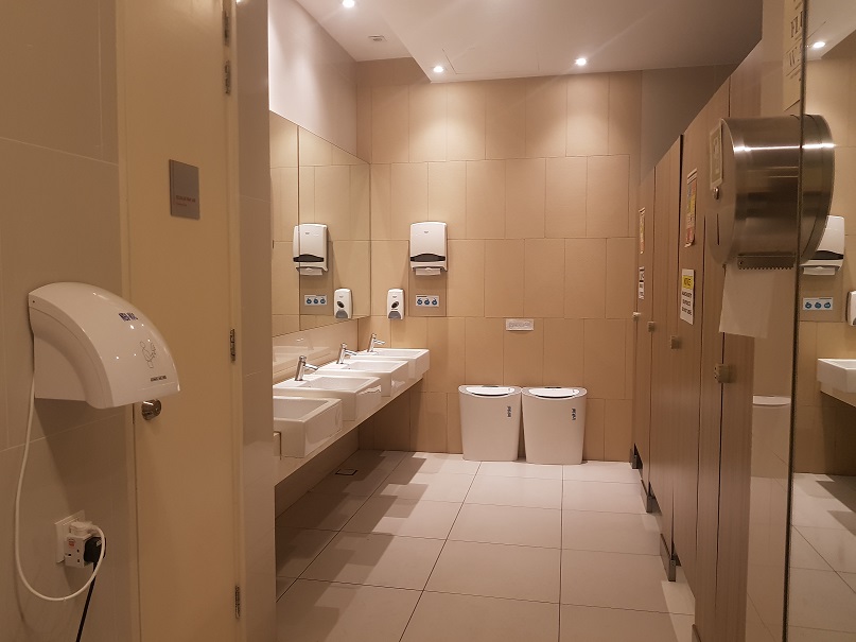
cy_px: 321
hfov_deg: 67.3
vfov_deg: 53.1
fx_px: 643
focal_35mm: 26
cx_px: 428
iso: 160
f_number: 1.7
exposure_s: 1/30
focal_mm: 4.2
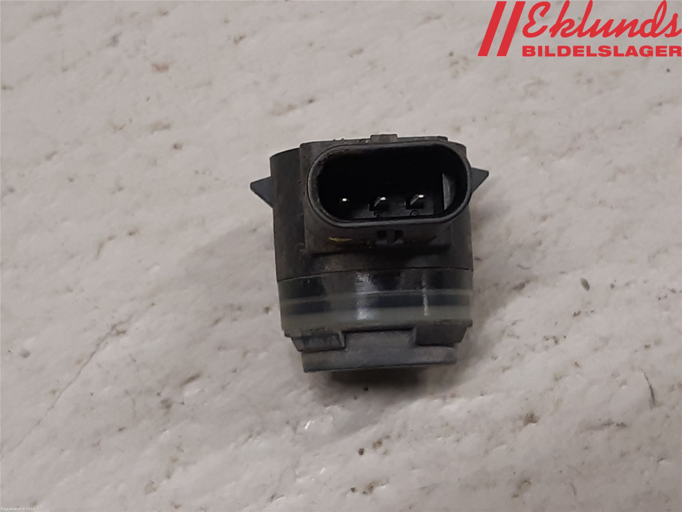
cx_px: 341
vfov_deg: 53.1
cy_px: 256
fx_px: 512
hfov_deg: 67.3
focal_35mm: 26
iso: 125
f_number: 1.7
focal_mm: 3.93
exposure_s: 1/50
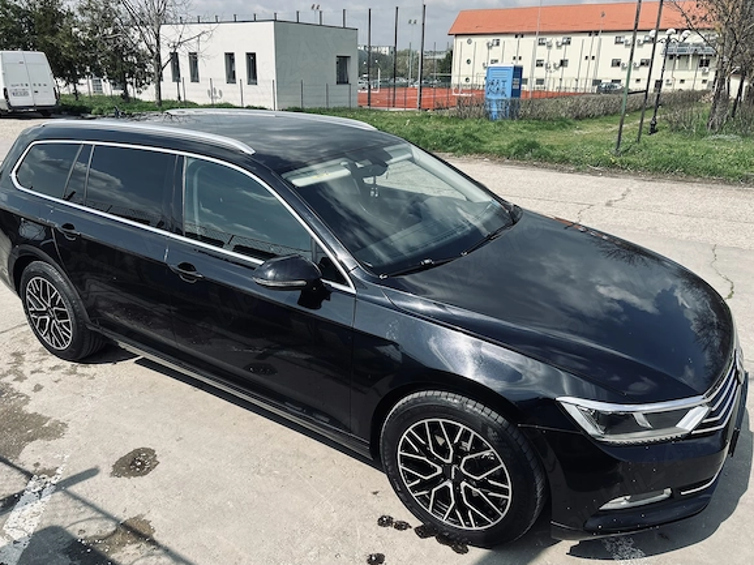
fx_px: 588
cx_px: 368
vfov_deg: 51.3
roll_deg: -0.6
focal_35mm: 27
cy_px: 292
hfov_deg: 65.3
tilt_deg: -21.3
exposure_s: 1/3165
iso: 50
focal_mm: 5.7
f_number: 1.5
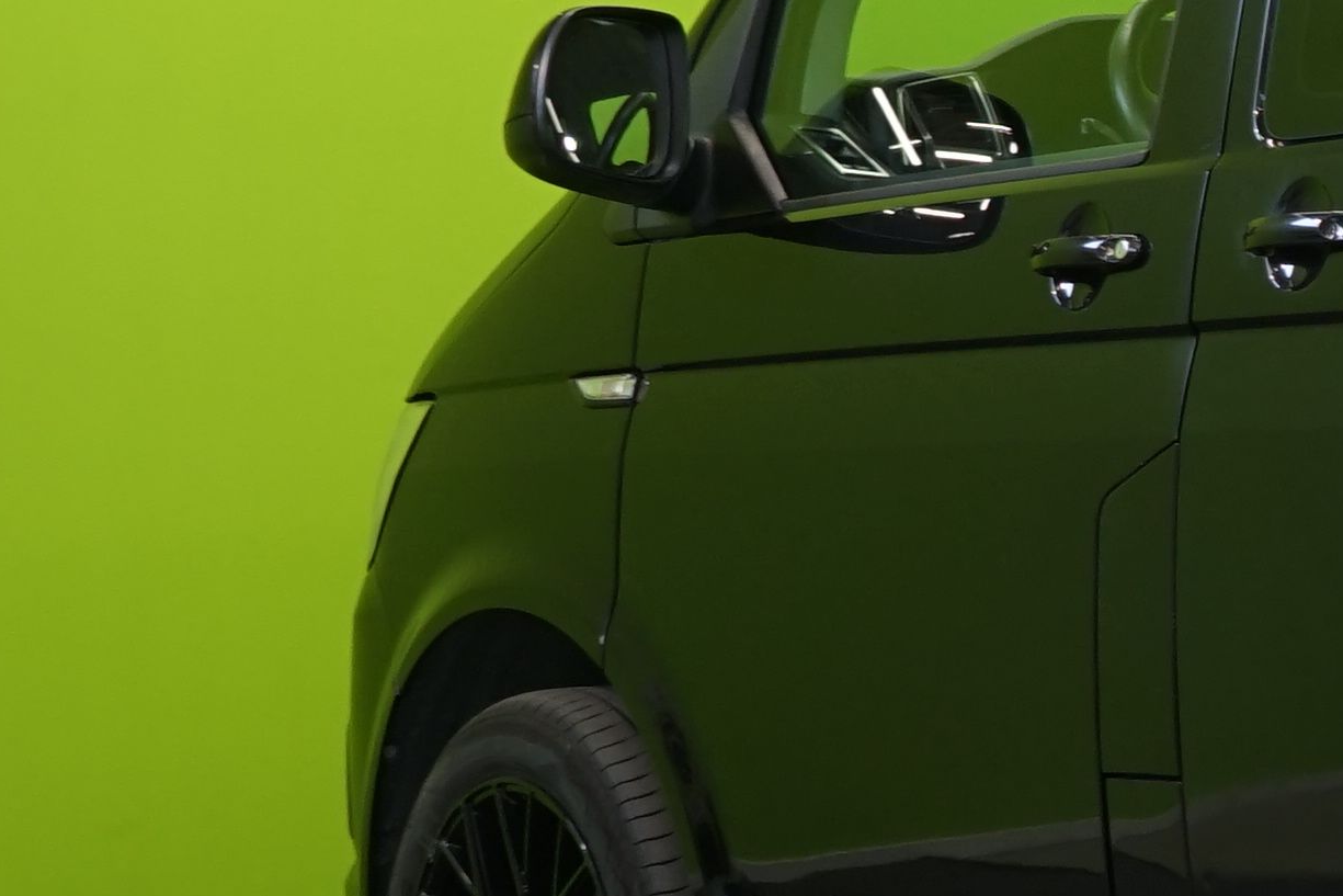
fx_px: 5298
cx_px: 2681
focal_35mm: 142
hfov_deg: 12.7
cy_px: 351
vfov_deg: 9.7
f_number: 6.3
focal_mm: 29
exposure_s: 1/30
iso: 500
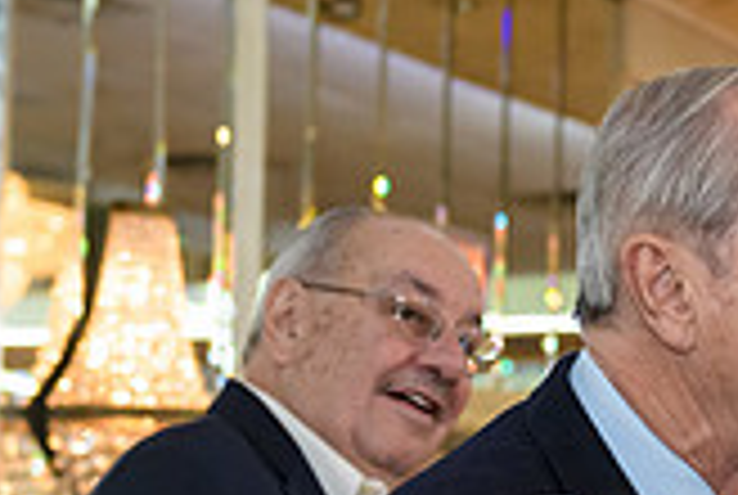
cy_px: 421
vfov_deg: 10.2
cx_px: 828
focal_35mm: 134
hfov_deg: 14.9
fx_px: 2752
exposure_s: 1/125
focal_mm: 38
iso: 1000
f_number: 3.2
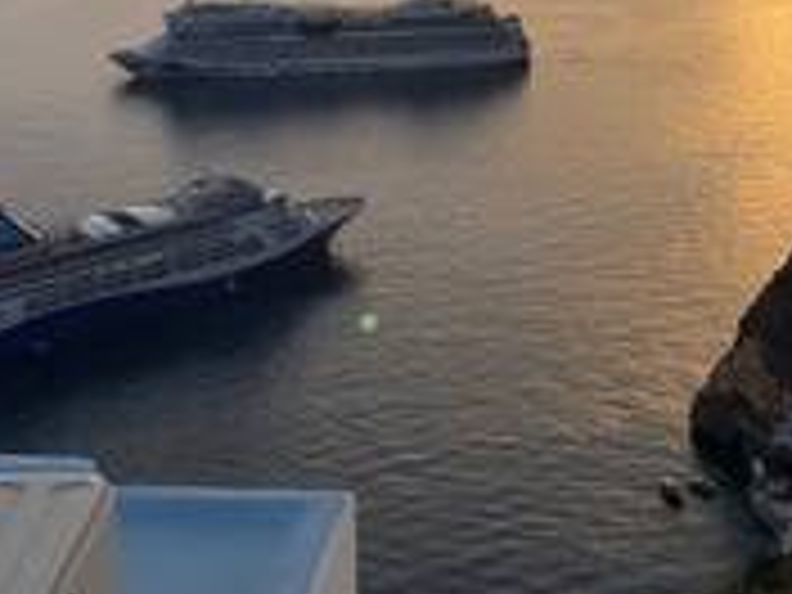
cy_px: -108
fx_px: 1624
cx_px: 594
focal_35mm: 71
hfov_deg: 27.0
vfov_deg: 19.6
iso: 32
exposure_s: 1/3984
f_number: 1.8
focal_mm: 4.25
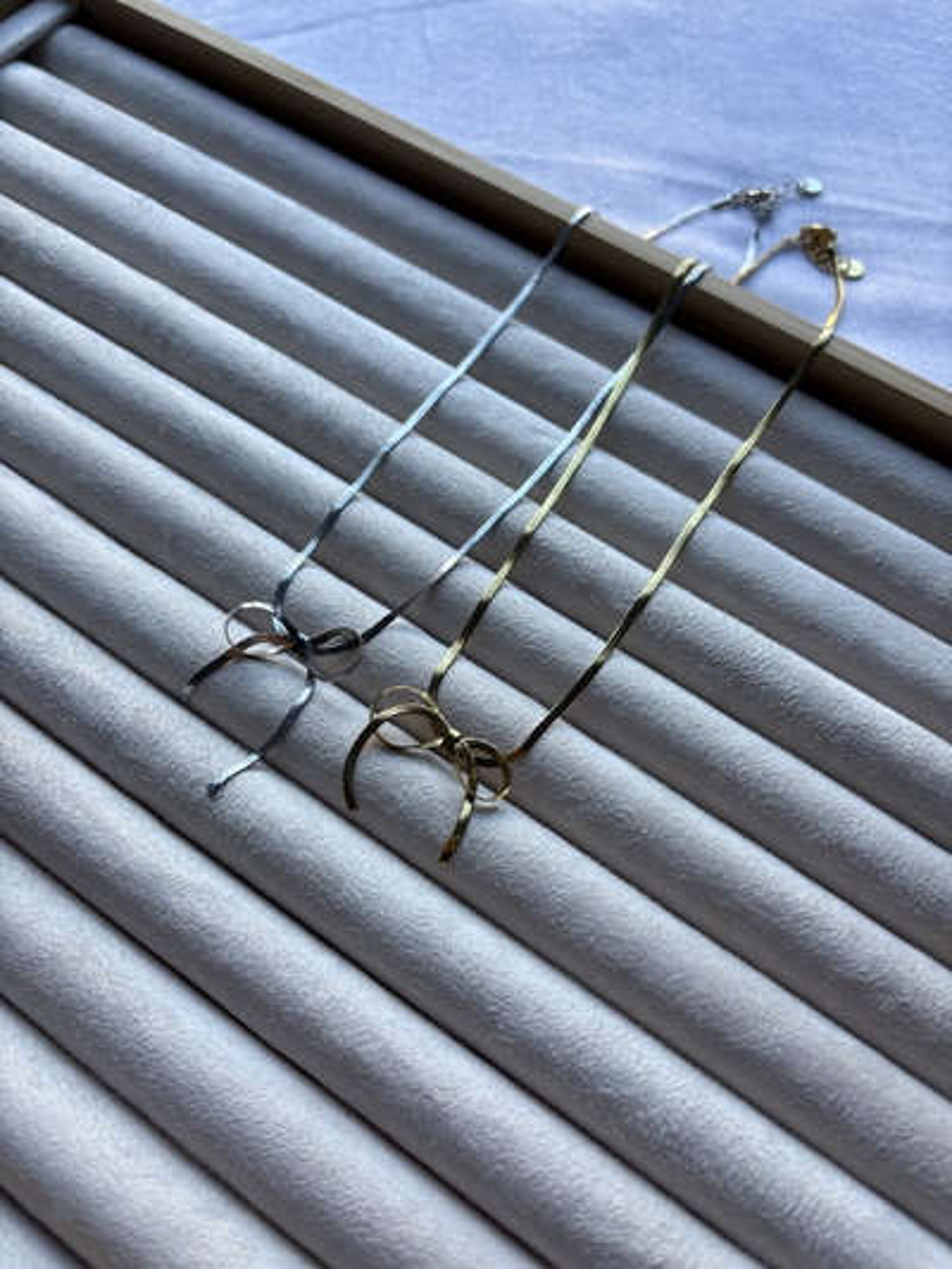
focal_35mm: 26
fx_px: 953
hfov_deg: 53.1
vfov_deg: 67.3
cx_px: 476
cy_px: 634
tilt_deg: -63.3
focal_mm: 5.96
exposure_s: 1/133
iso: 32
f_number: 1.6
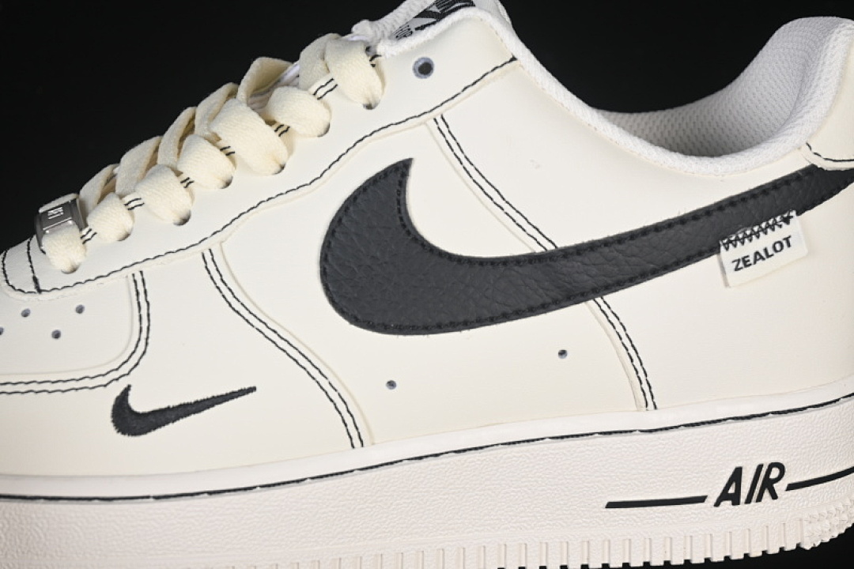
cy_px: 284
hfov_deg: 27.0
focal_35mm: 75
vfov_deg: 18.2
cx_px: 427
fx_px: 1779
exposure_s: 1/100
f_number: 7.1
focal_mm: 50
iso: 160
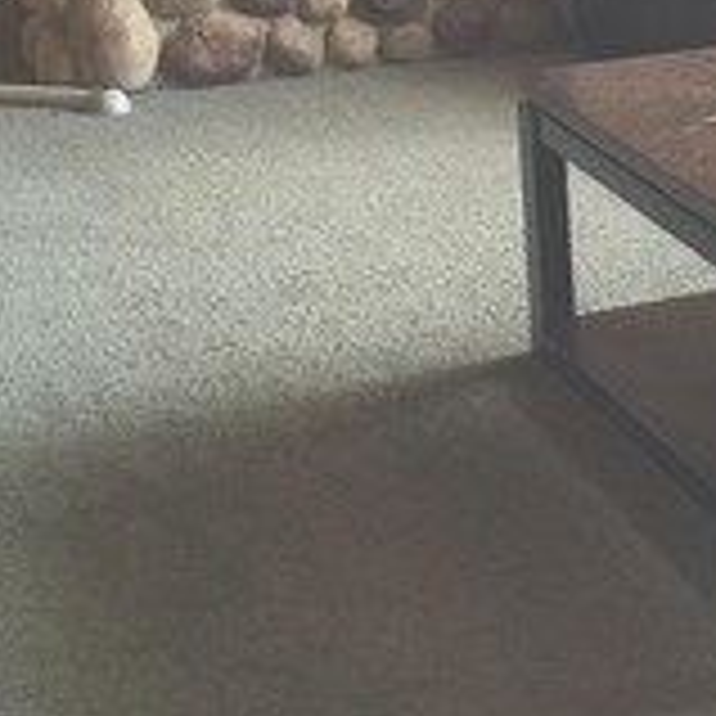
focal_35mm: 103
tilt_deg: -12.4
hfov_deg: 15.8
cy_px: 41
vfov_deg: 16.6
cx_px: 1000
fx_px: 2410
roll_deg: +0.4
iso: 32
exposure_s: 1/30
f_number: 2.2
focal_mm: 4.15
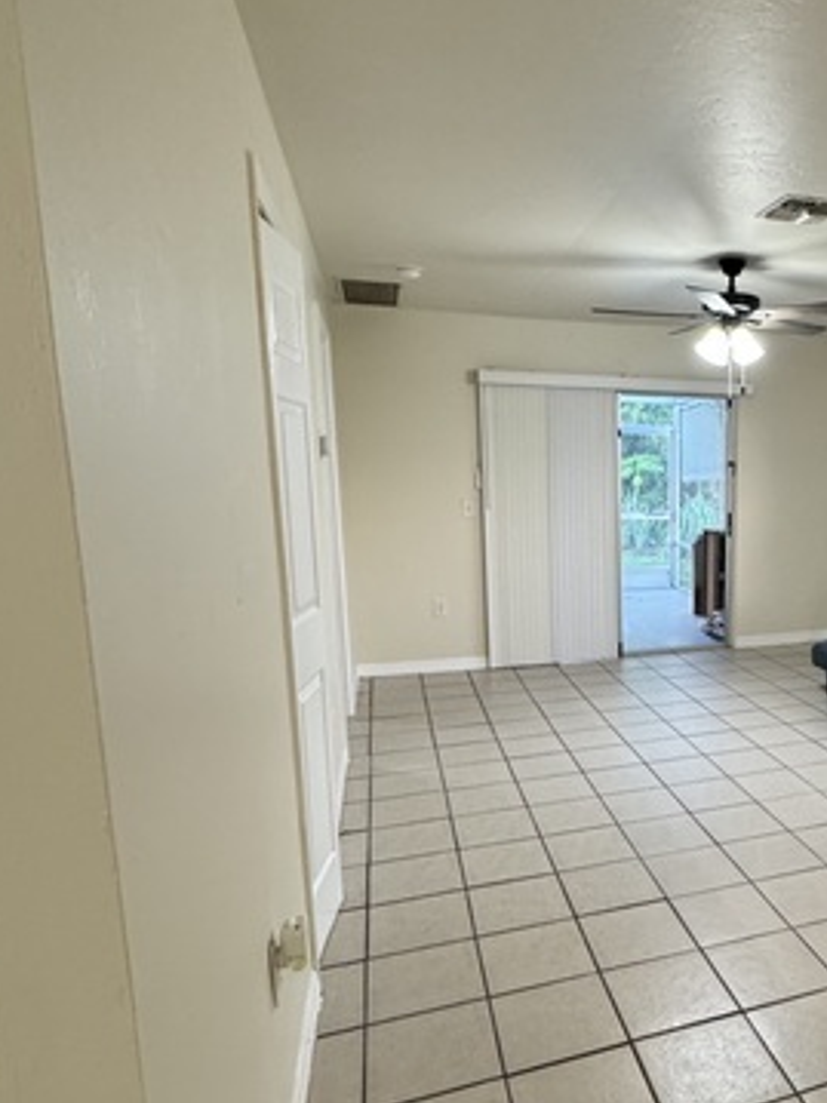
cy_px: 607
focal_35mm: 26
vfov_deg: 67.2
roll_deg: +0.1
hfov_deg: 48.3
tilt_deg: -10.2
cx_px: 722
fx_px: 829
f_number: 2.2
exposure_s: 1/60
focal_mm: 2.22
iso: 250
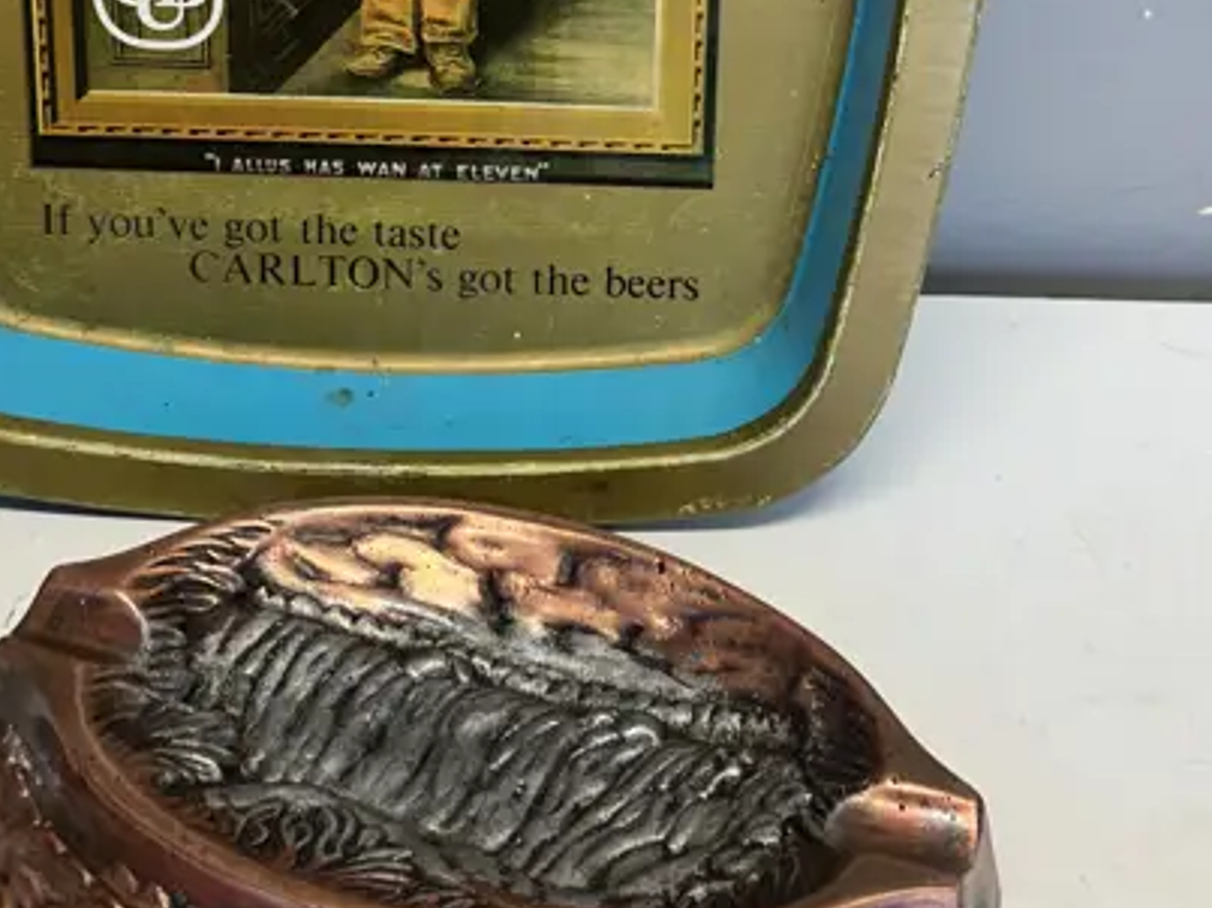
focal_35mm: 61
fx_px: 2135
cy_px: 99
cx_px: 595
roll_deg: -0.2
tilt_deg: -30.1
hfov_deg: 31.7
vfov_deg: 23.4
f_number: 1.78
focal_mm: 6.86
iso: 125
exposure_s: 1/100
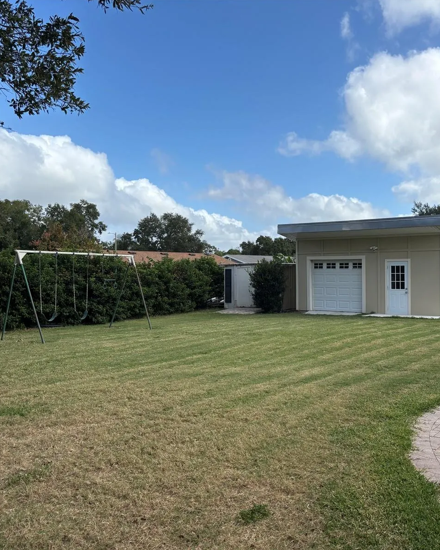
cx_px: 281
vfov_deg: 52.8
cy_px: 275
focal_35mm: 34
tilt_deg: +0.4
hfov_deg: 42.9
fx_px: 554
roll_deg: +0.7
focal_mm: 5.96
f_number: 1.6
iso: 50
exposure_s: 1/3623
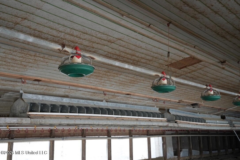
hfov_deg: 45.4
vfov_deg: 31.2
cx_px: 120
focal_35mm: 43
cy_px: 80
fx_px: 287
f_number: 11
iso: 2000
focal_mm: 43
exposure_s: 1/50
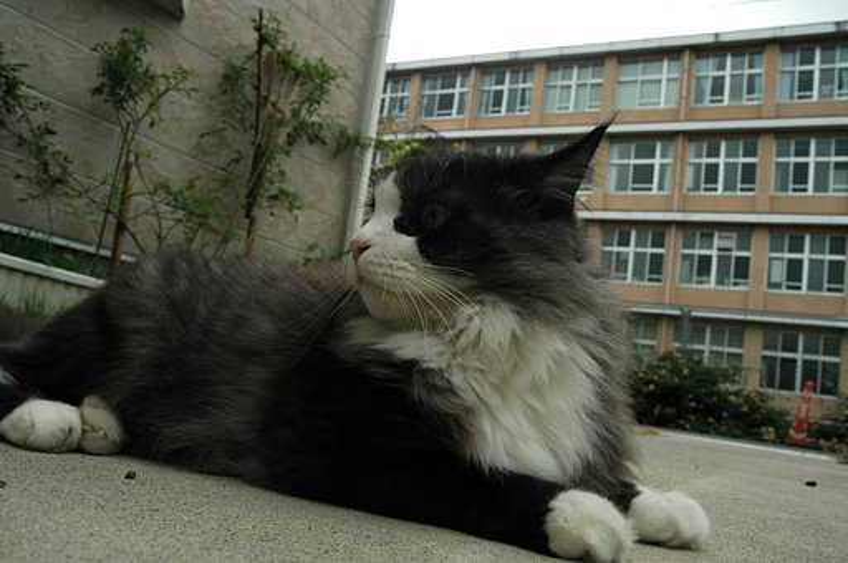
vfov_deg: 41.6
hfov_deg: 59.6
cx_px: 424
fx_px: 741
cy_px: 282
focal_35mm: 32
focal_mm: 21
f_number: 7.1
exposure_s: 1/200
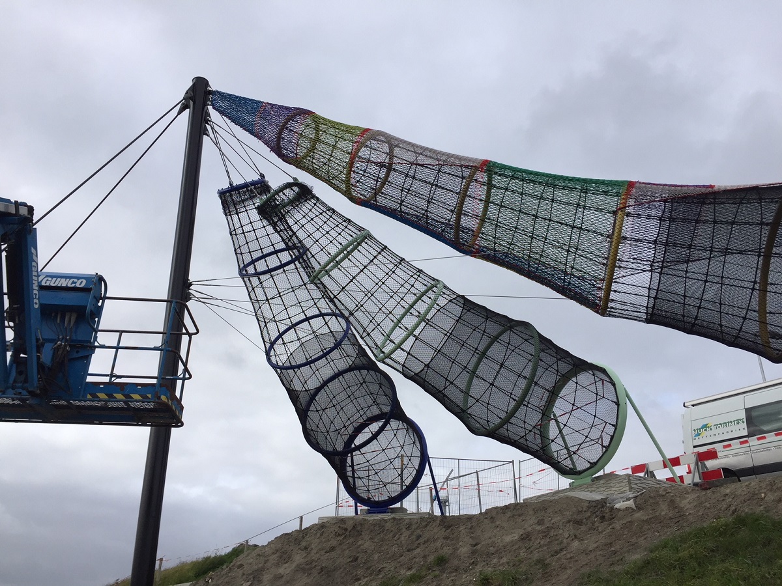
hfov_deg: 61.7
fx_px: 655
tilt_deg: +27.1
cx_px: 391
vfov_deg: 48.2
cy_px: 293
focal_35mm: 29
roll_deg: -5.4
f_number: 2.2
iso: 32
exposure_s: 1/1980
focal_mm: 4.15
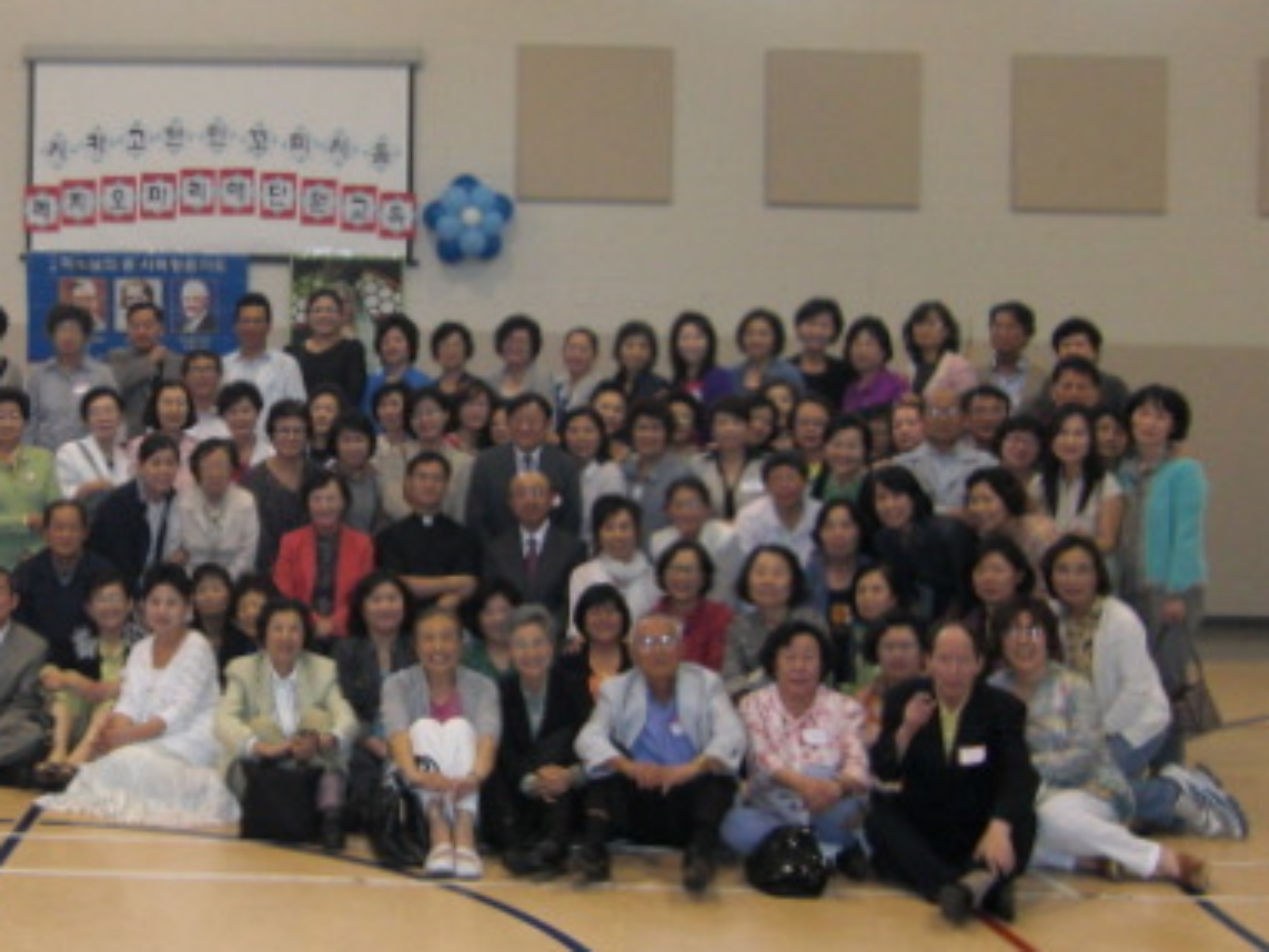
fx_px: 1724
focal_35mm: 47
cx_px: 280
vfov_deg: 30.9
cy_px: 429
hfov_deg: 39.1
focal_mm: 4.9
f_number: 2.6
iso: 200
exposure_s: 1/60
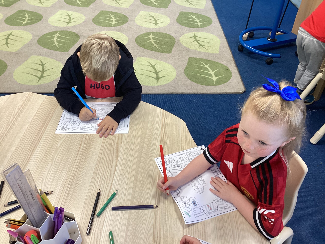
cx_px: 162
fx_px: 291
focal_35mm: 31
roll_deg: -1.5
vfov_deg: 45.4
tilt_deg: -41.9
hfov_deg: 58.4
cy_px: 122
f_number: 2.4
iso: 100
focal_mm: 3.3
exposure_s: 1/50
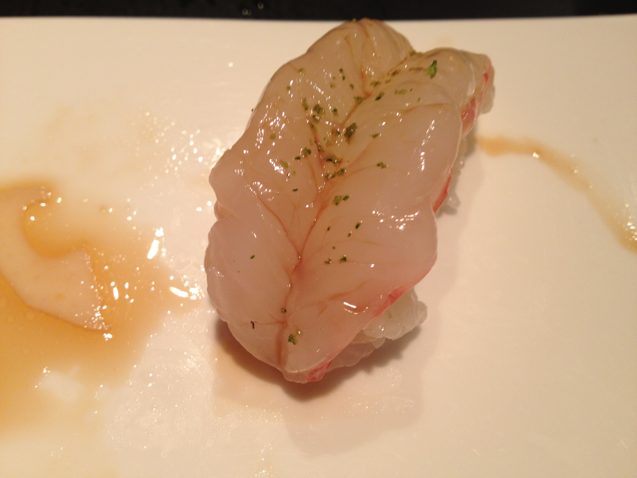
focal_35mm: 35
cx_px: 318
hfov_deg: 52.6
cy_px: 239
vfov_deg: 40.7
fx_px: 644
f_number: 2.4
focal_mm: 4.28
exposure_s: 1/20
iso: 80
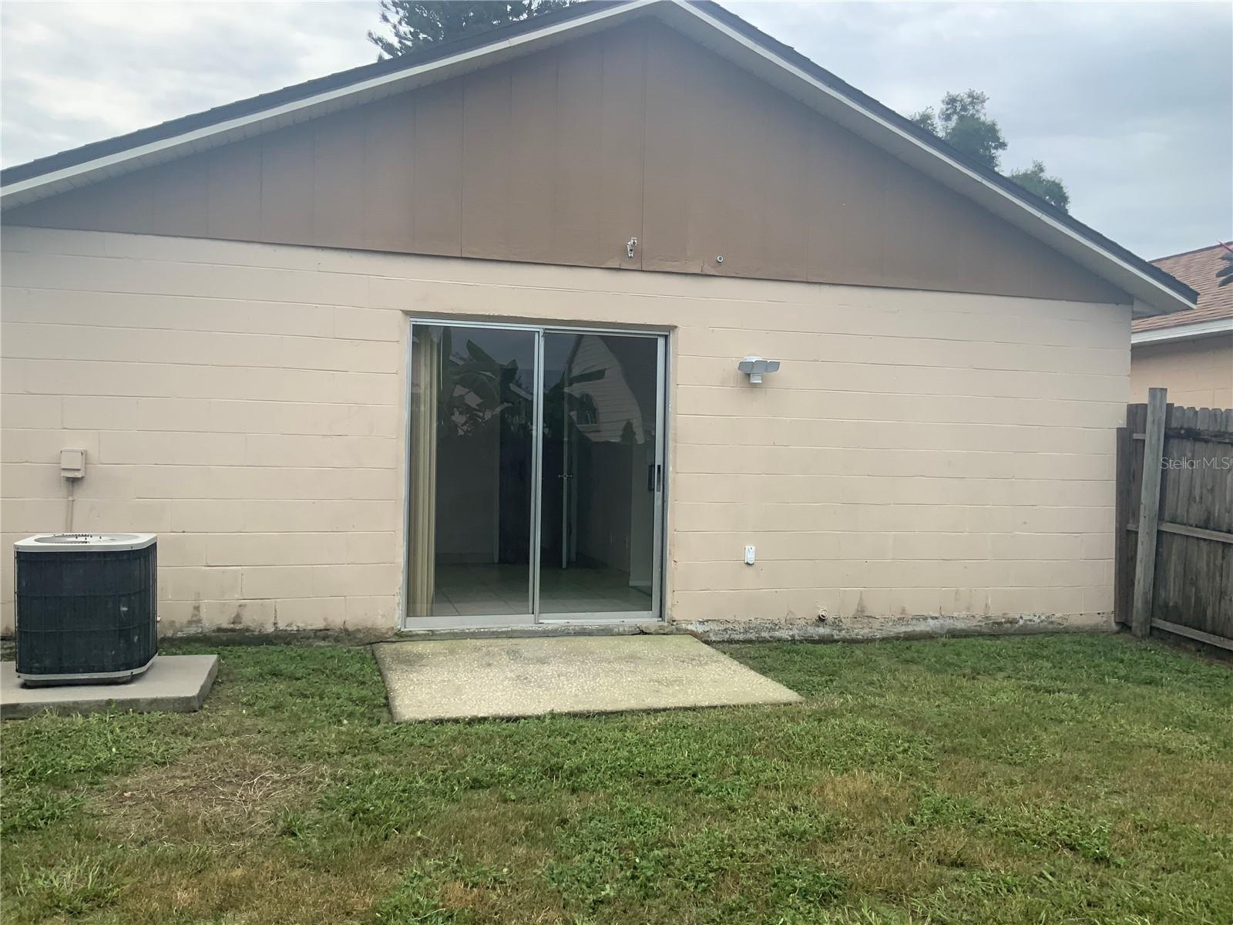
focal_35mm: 29
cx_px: 616
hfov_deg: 61.7
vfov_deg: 48.2
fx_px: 1033
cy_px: 462
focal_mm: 3
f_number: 1.8
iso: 16
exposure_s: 1/1121
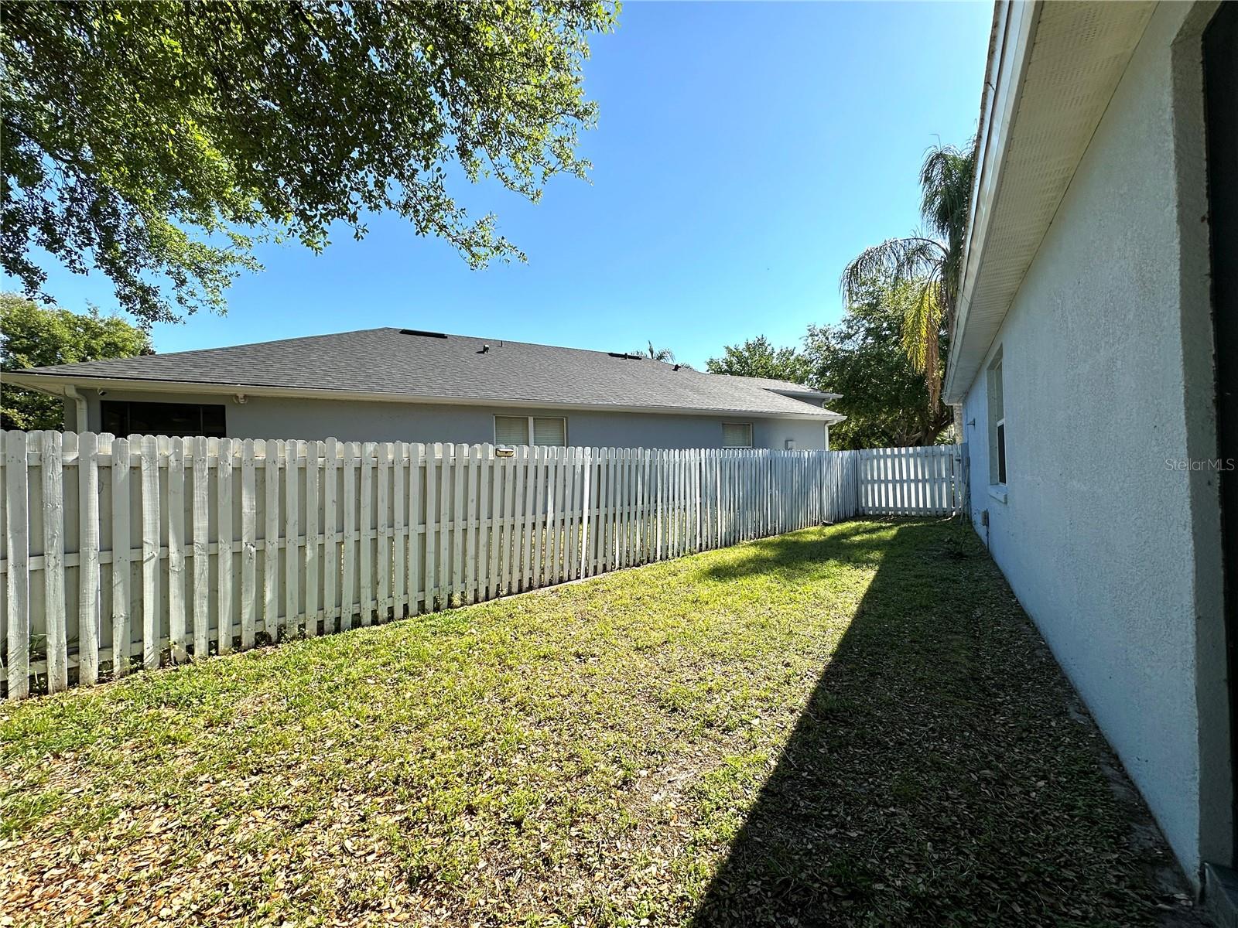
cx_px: 619
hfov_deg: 102.1
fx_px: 501
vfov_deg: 85.7
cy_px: 464
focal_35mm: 14
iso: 40
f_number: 2.2
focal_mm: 2.22
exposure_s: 1/1366
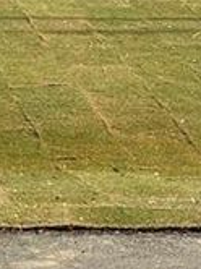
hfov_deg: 7.6
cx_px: -39
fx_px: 1498
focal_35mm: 193
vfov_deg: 9.7
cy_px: -228
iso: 64
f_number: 1.78
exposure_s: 1/4049
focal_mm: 6.76
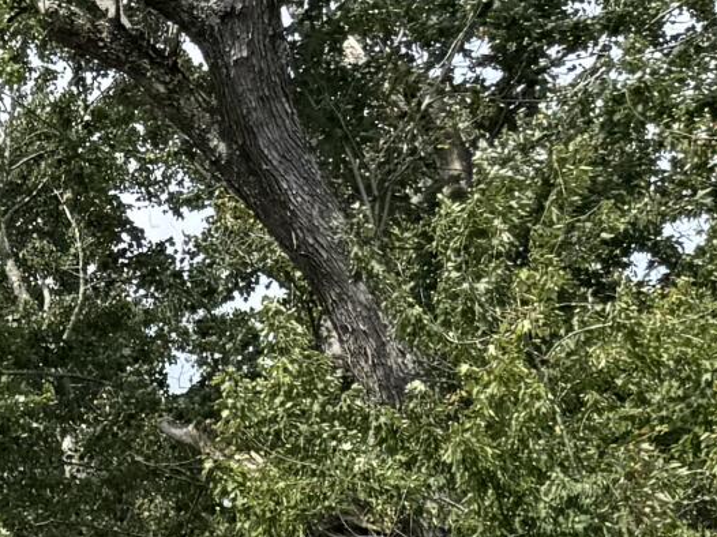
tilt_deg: -1.0
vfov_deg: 9.1
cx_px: -645
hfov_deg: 12.8
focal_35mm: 137
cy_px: 1487
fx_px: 2836
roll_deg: +0.1
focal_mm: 6.76
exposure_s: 1/2445
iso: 80
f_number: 1.78
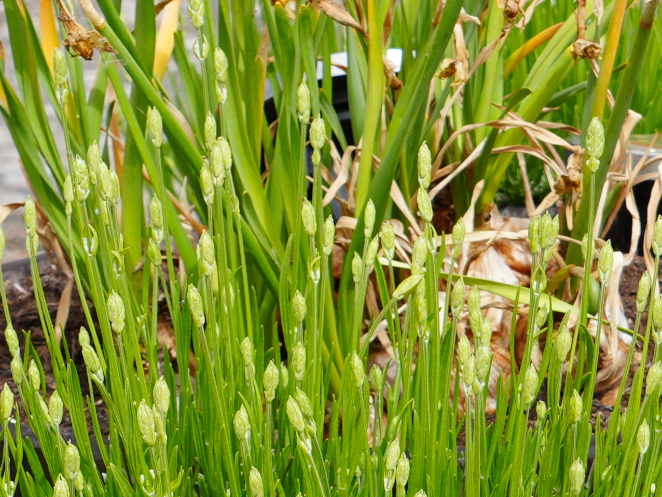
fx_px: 5890
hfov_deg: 6.4
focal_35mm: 308
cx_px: -45
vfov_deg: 4.8
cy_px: 411
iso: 100
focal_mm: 44
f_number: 8
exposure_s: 1/160
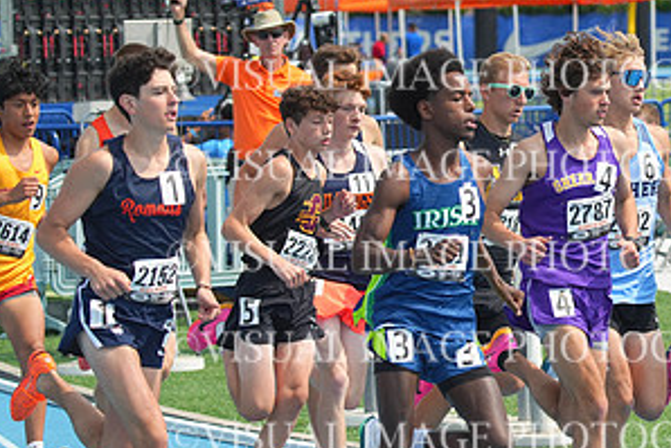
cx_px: 493
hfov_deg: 8.1
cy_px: 210
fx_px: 4718
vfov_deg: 5.4
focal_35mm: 253
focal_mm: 130
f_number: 5.6
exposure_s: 1/2500
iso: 500
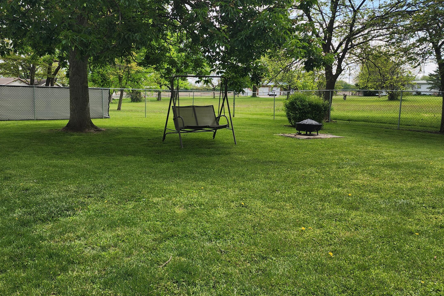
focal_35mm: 33
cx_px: 180
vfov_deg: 39.9
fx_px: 407
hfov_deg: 56.8
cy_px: 133
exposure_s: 1/523
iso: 12
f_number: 1.8
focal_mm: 6.4
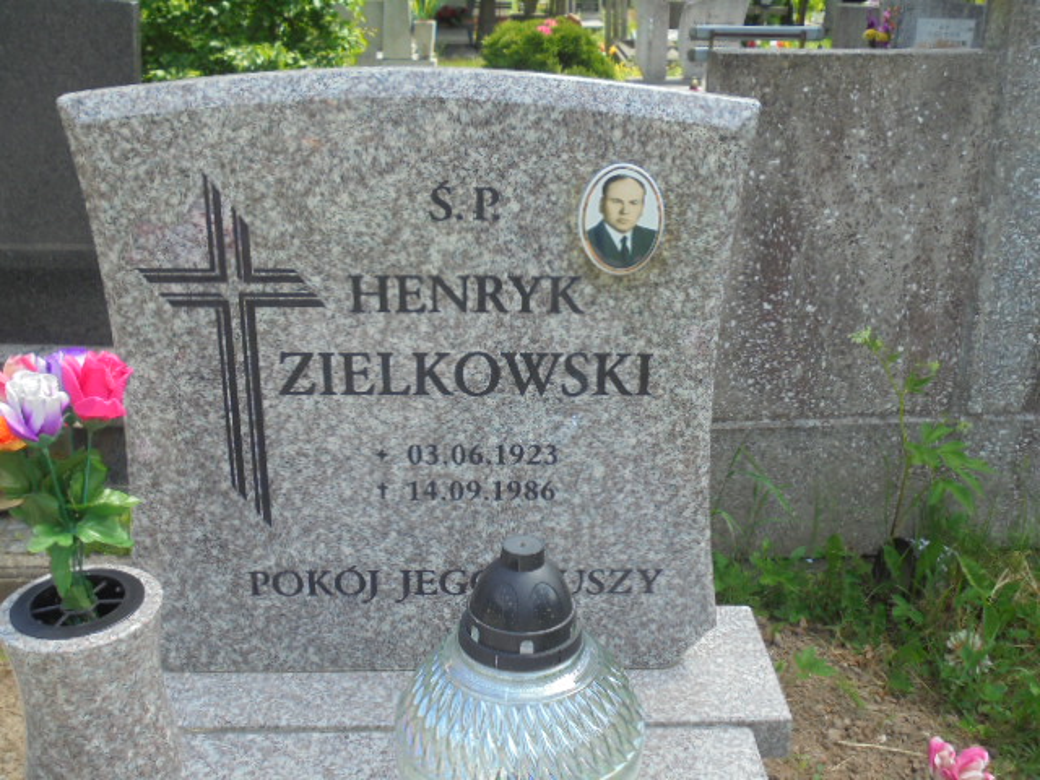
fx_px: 1142
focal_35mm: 38
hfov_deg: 49.0
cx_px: 520
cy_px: 390
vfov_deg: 37.7
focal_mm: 6.9
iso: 100
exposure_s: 1/320
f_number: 4.2
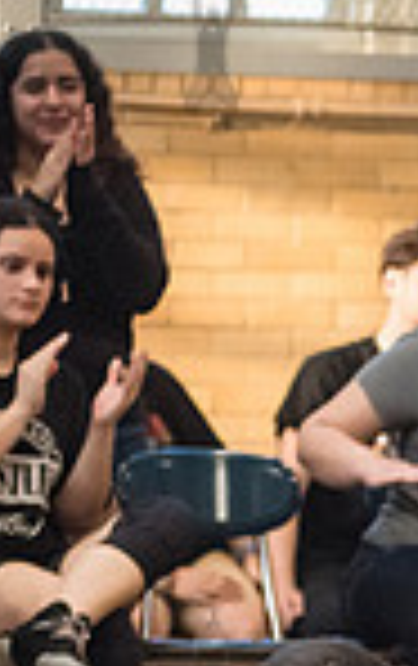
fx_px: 5955
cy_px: 686
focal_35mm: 328
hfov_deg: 3.9
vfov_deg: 6.4
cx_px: 1079
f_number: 3.5
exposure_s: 1/400
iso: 5000
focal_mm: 80
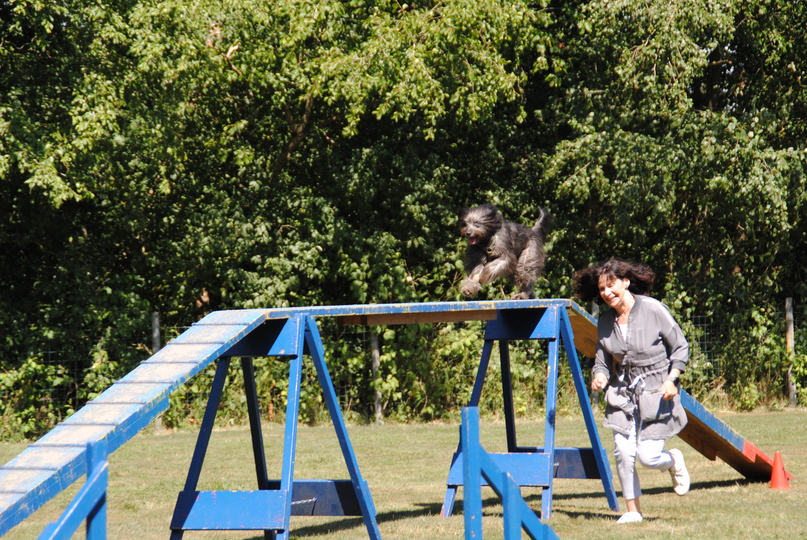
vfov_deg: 8.7
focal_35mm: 158
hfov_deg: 13.0
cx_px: 404
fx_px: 3535
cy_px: 270
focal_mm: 105
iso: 320
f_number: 6
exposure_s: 1/500
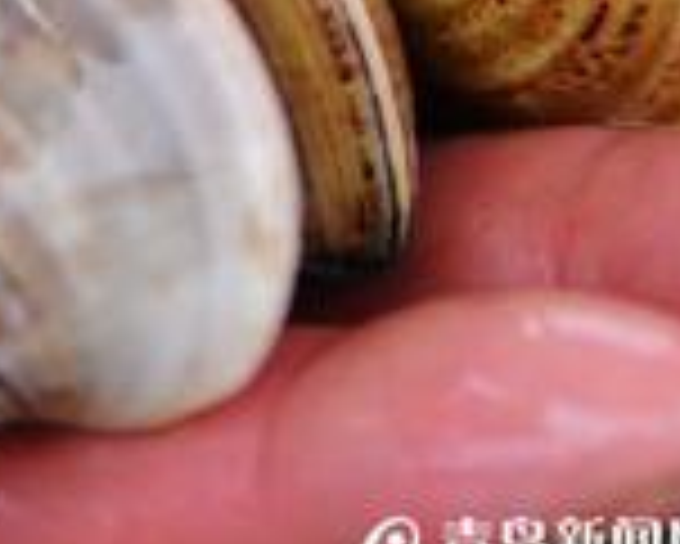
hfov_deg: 7.8
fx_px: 4954
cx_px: 581
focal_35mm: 246
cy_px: -279
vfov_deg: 6.2
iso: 400
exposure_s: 1/2000
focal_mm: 62
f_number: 2.8
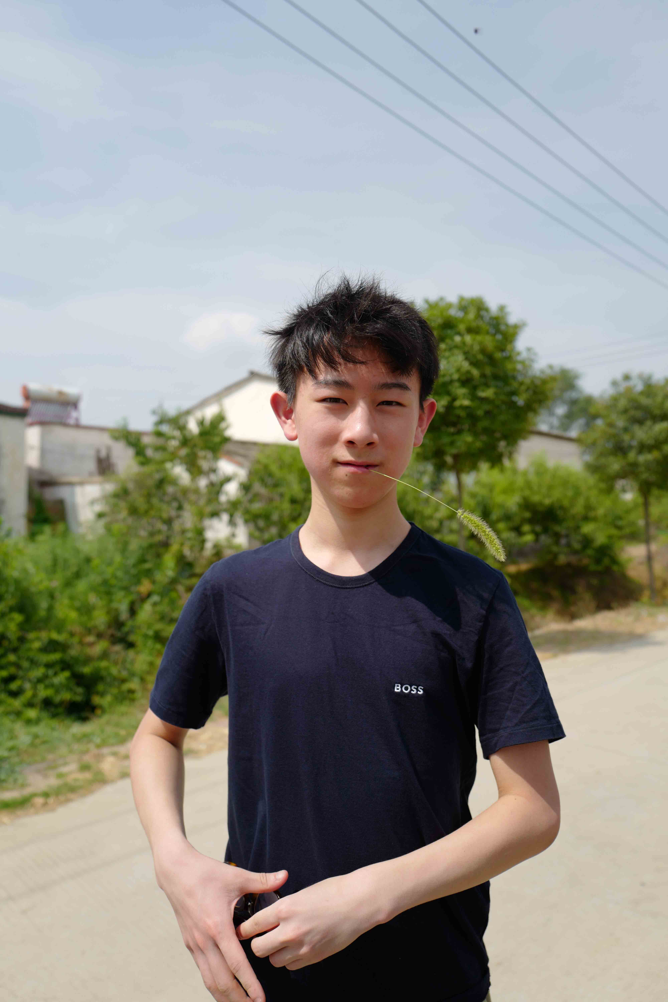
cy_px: 501
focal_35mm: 28
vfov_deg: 65.5
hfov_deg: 46.4
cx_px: 334
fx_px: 779
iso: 100
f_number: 3.2
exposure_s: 1/2000
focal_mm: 28
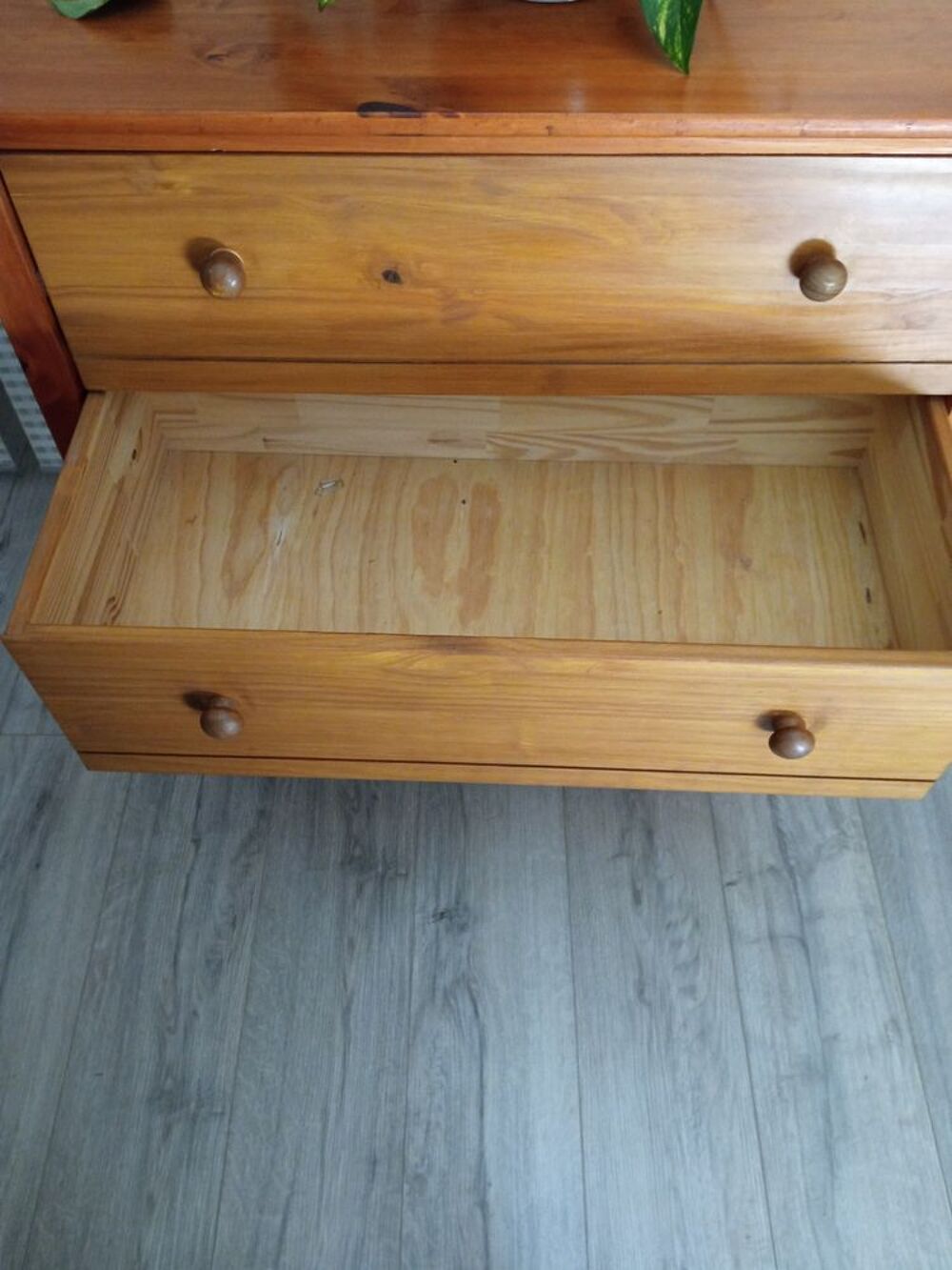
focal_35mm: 27
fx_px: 990
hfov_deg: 51.4
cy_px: 635
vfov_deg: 65.3
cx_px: 476
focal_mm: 3.79
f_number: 2.2
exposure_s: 1/20
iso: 815
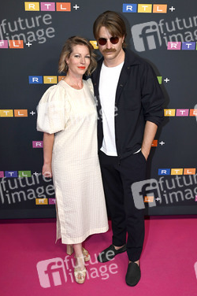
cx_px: 100
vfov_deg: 57.3
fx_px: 271
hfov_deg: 39.9
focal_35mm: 33
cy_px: 151
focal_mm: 31
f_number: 6.3
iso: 500
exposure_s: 1/125
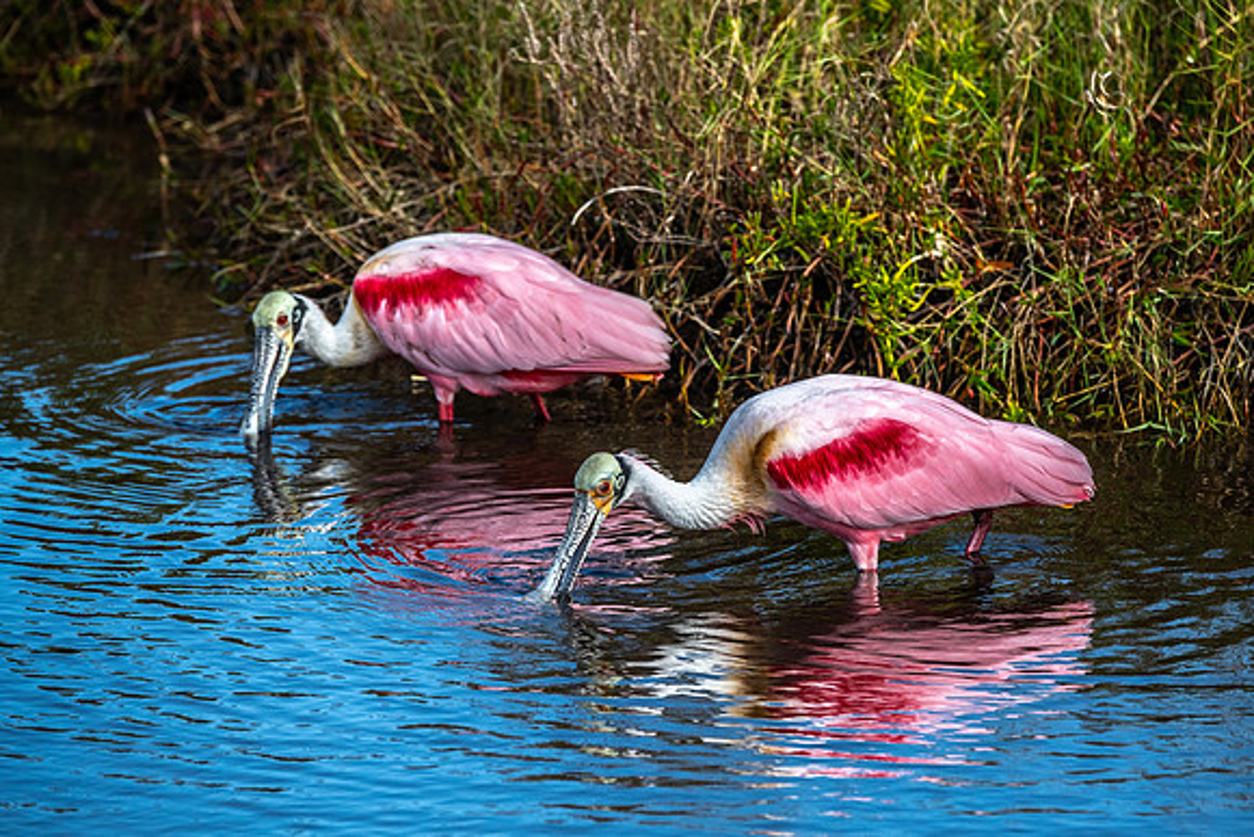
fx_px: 13505
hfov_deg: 5.3
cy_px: 418
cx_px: 715
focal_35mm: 388
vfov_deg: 3.5
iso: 400
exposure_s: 1/1000
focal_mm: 340
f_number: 8
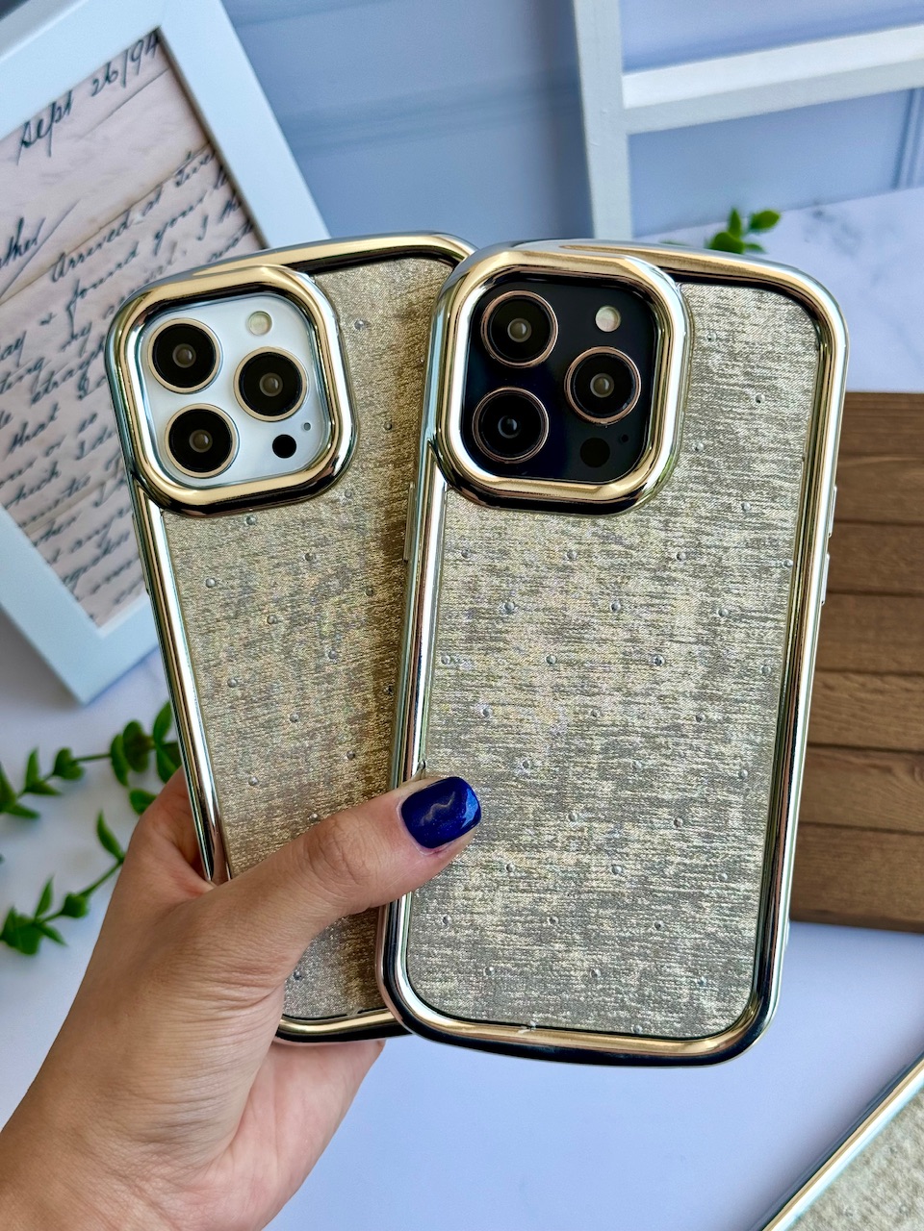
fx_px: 1708
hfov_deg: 30.3
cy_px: 616
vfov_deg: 39.7
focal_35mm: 48
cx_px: 462
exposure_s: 1/783
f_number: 1.78
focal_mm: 6.76
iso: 64
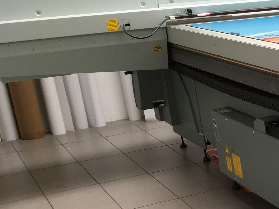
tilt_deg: -20.0
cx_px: 382
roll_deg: +3.5
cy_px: 212
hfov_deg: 21.4
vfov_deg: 17.7
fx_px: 653
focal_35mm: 81
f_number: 2.2
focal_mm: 4.15
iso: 32
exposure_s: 1/100
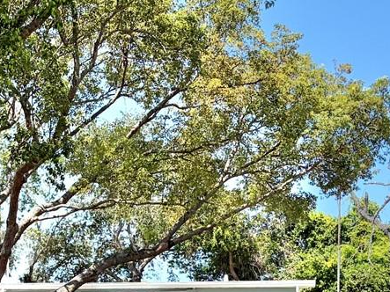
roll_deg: +0.7
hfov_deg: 20.4
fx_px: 1059
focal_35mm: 94
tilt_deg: -2.1
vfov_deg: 15.0
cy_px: 387
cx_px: 32
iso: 50
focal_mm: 5.96
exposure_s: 1/3279
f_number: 1.6
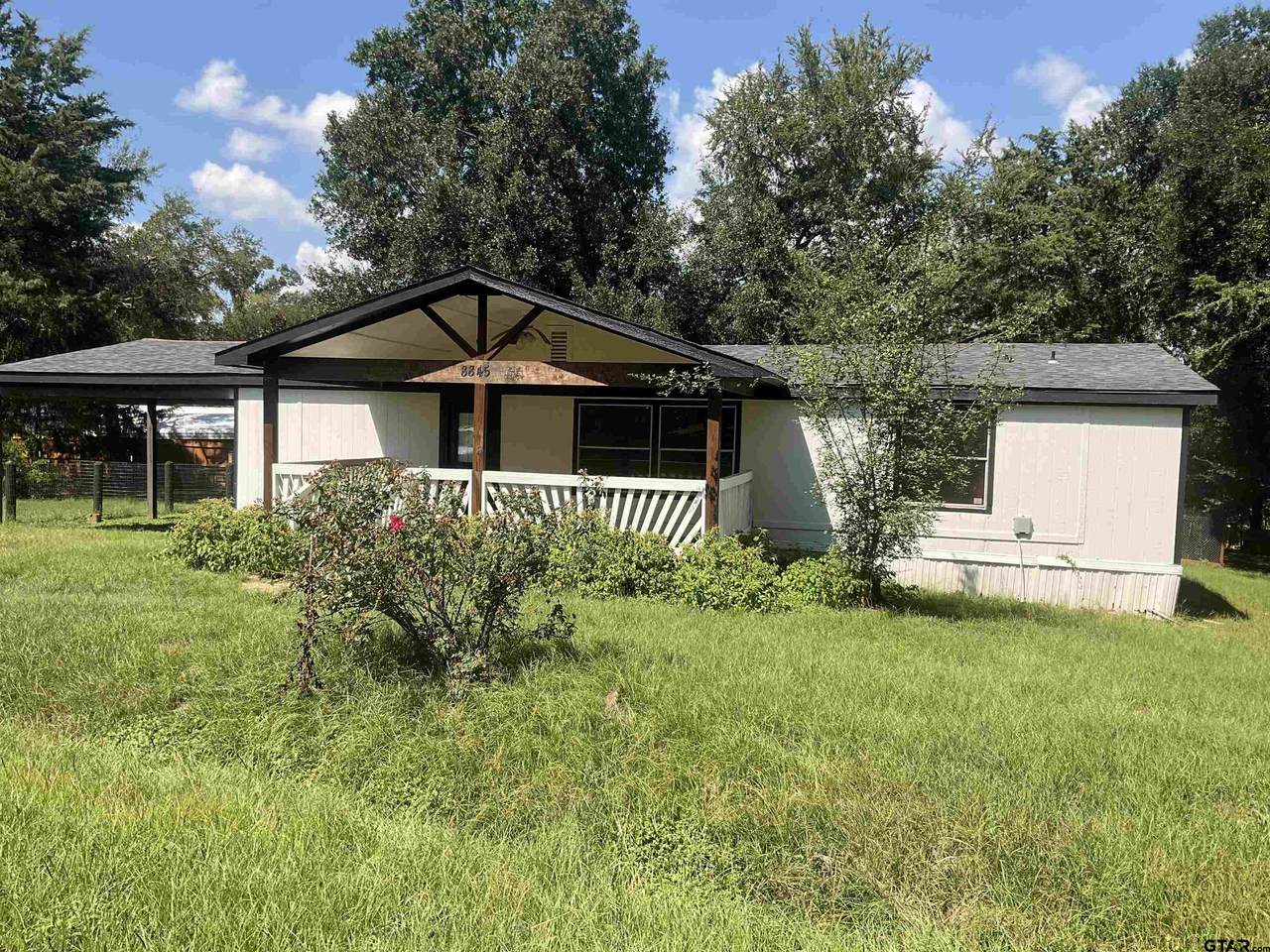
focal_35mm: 29
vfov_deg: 48.2
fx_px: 1064
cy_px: 476
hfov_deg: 61.7
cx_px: 635
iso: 25
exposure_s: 1/1311
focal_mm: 3
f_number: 1.8
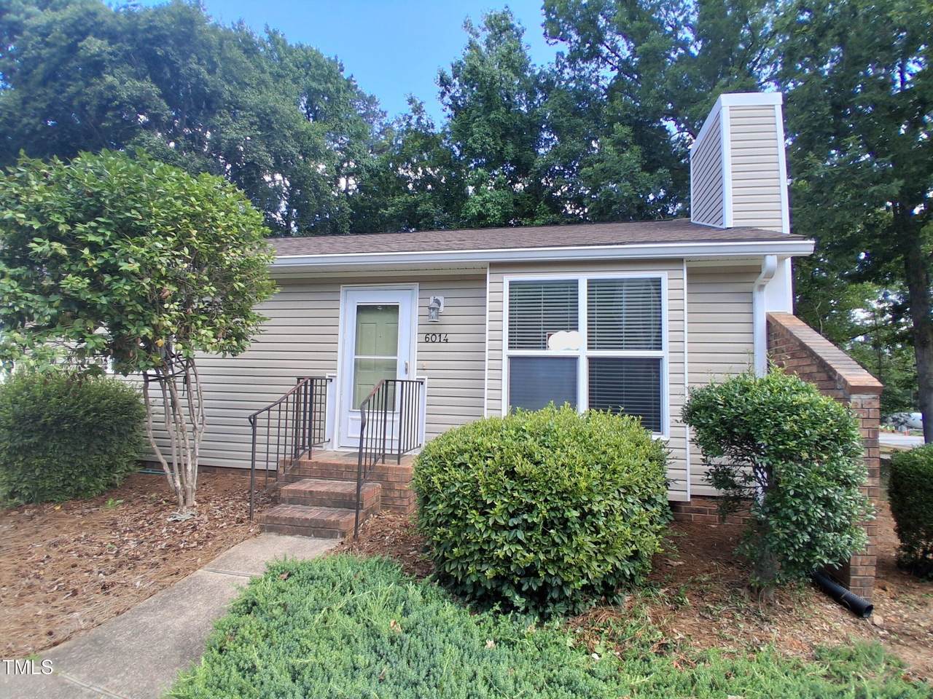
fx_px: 458
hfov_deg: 91.0
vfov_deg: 74.7
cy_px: 350
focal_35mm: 17
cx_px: 466
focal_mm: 1.4
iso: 50
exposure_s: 1/339
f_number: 2.2
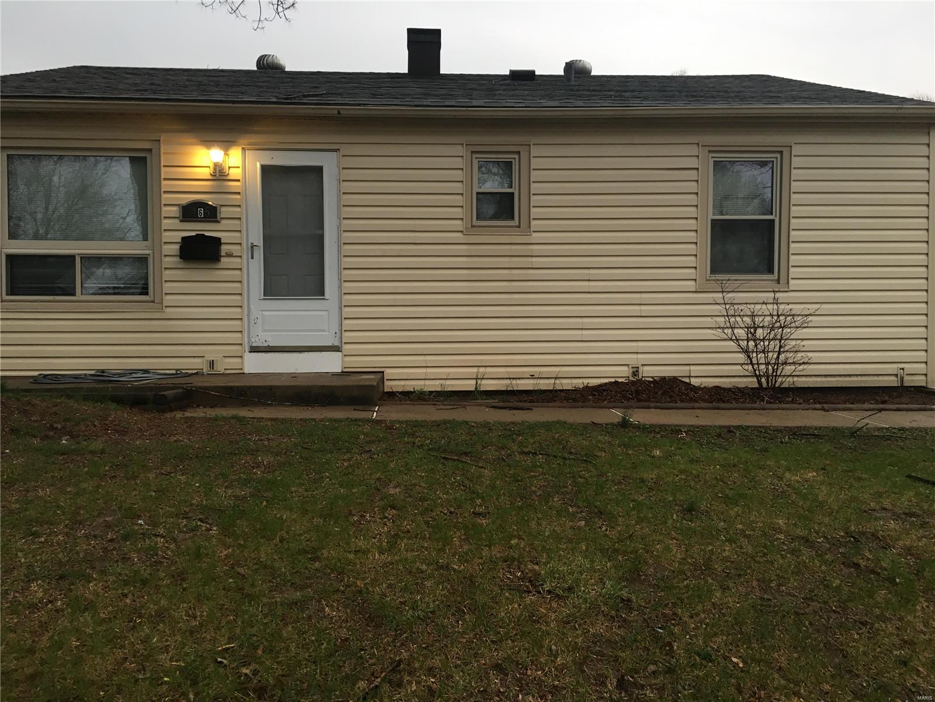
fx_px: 783
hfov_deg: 61.7
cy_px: 351
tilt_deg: -1.7
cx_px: 468
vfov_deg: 48.2
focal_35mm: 29
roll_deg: +0.6
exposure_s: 1/30
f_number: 2.2
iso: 64
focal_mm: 4.15
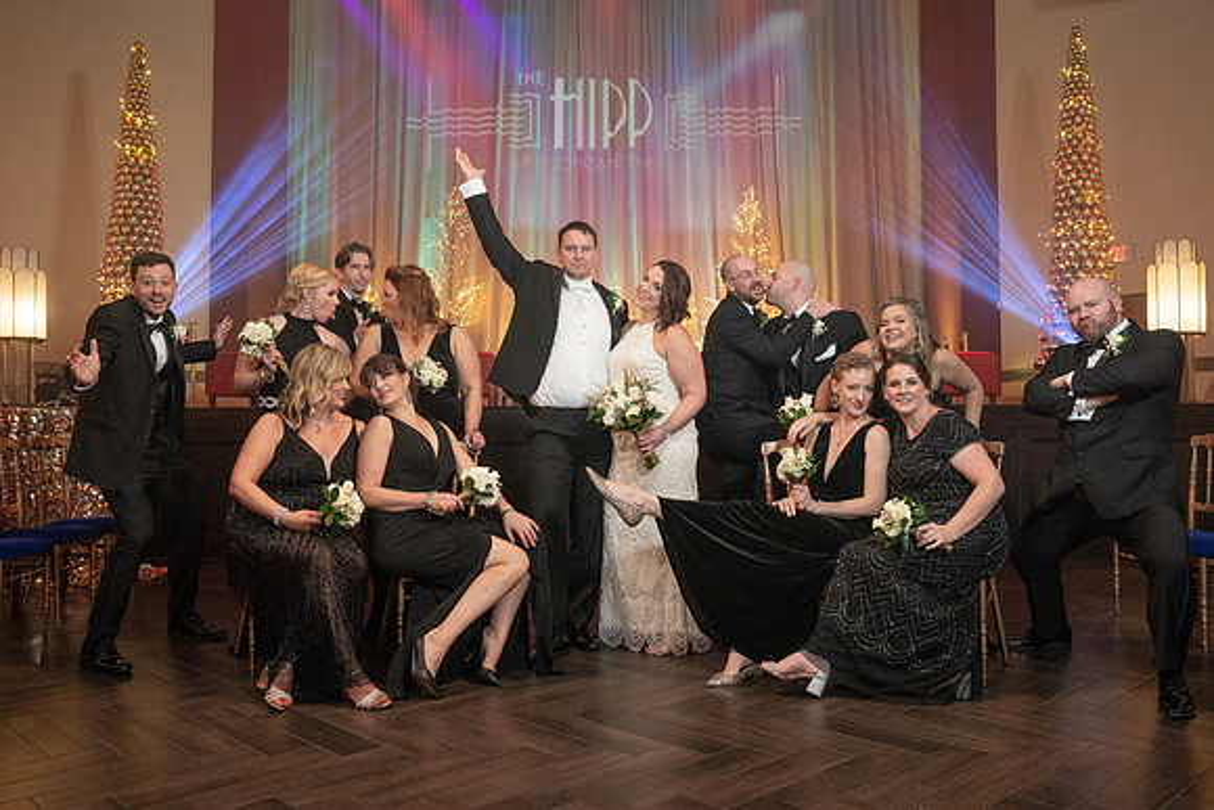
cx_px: 602
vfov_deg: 43.3
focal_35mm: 30
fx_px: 1021
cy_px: 389
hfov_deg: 61.5
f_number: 5.6
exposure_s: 1/100
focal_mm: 29
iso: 4000
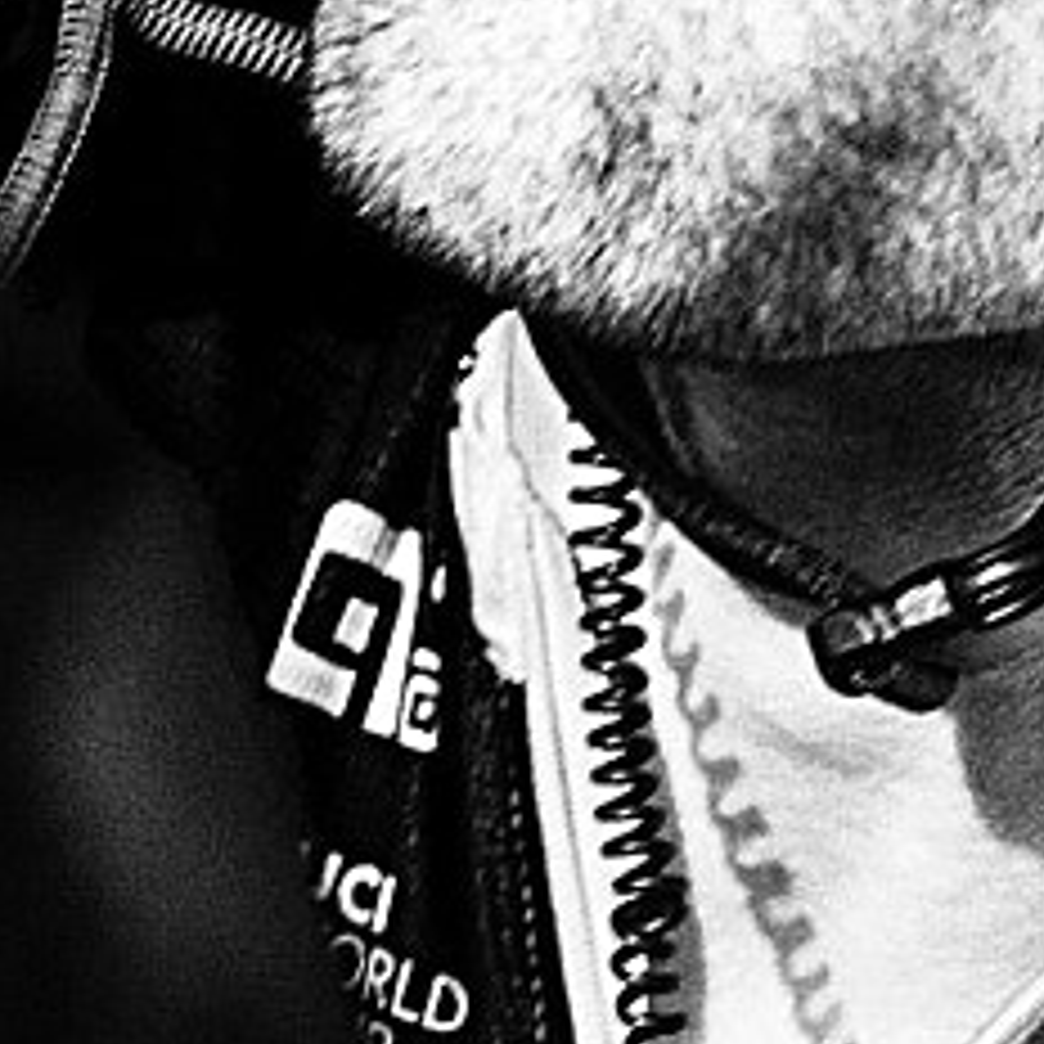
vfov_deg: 2.8
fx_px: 20985
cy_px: -16
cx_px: 598
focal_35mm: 615
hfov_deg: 2.8
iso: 400
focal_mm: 70
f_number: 6.3
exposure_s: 1/320
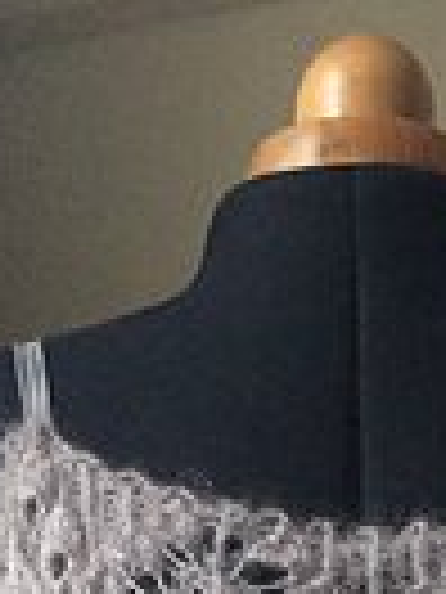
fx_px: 2422
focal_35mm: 141
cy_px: 1260
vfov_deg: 12.1
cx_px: 360
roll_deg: +2.6
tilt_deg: -1.6
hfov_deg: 10.5
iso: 160
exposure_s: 1/33
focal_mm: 4.15
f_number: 2.2
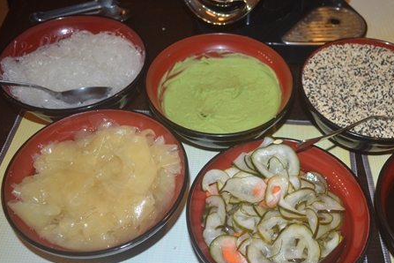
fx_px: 471
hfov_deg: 44.8
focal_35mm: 43
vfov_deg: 31.1
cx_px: 262
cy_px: 160
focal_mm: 20
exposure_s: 1/60
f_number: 3.8
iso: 450
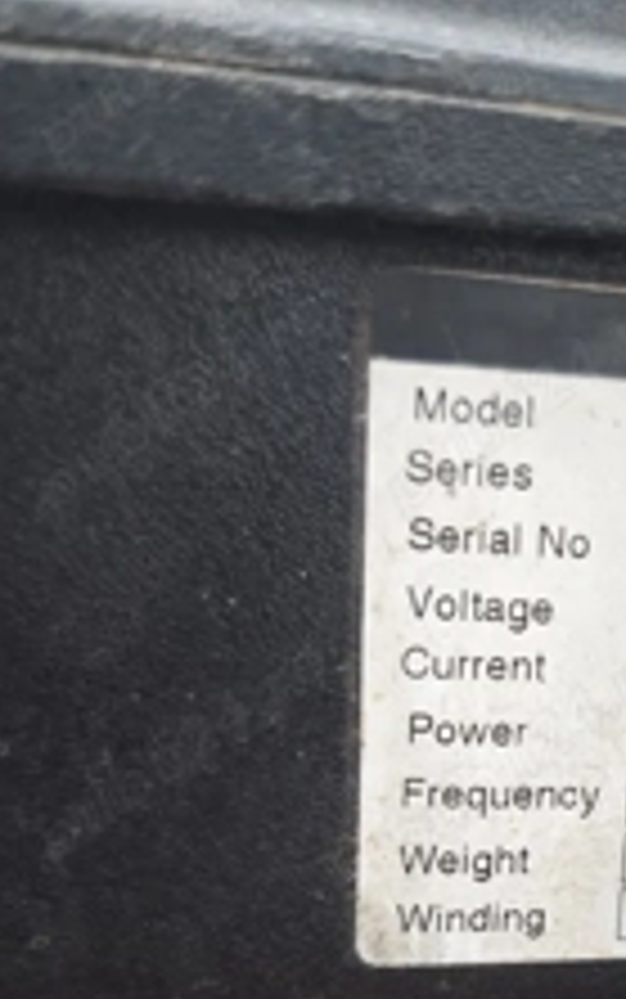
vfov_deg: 43.1
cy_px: 806
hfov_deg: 27.6
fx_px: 1200
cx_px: 621
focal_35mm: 44
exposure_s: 1/100
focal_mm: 6.55
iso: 200
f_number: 1.6
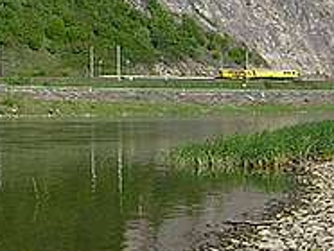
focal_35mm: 122
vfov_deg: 12.0
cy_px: -30
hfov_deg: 15.5
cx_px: -72
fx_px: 1179
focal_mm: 5.8
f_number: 7.1
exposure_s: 1/350
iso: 100
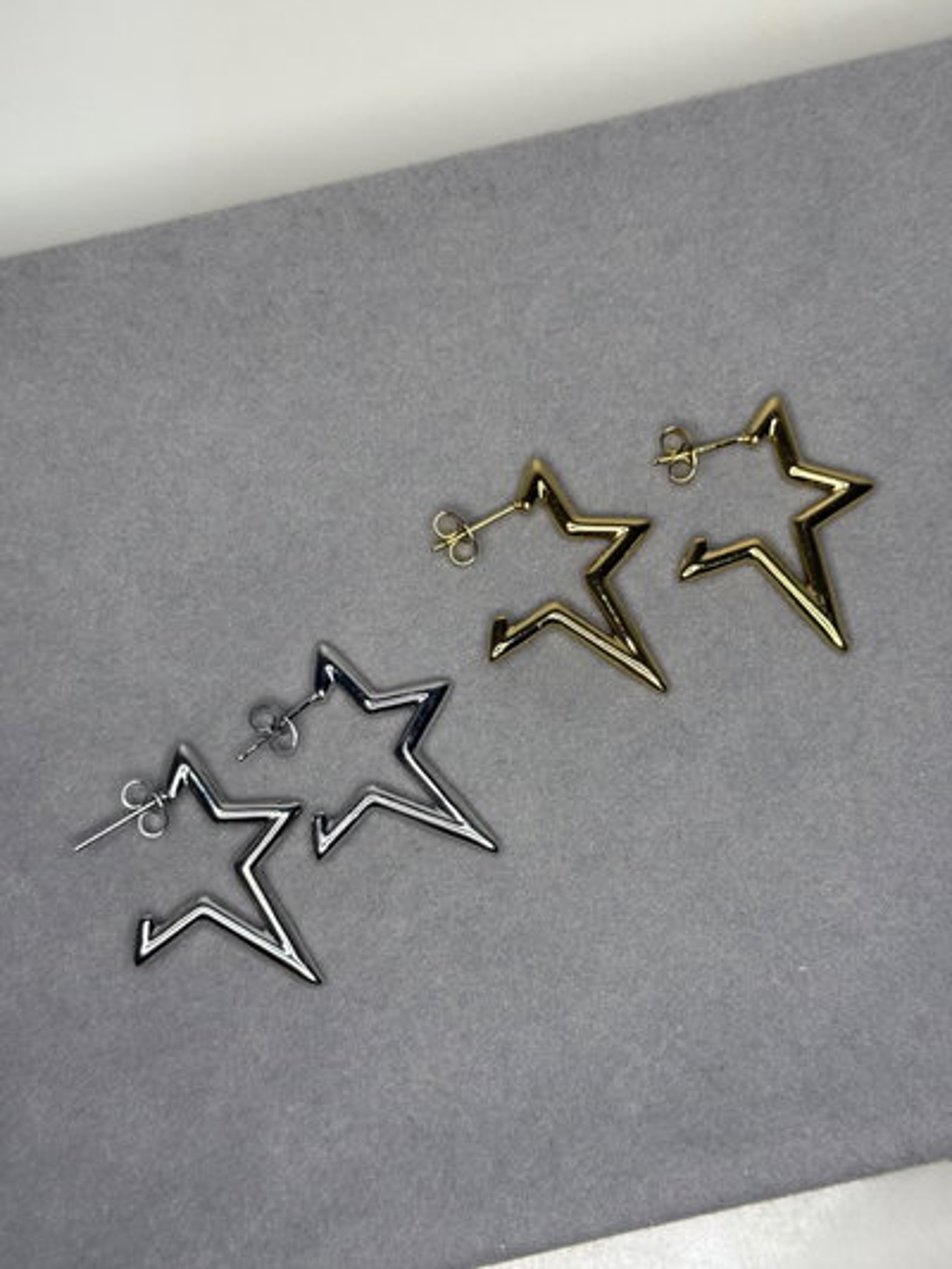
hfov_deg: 30.3
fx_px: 1759
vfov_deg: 39.6
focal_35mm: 48
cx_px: 476
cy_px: 634
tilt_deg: -74.7
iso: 80
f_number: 1.78
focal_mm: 6.76
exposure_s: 1/364
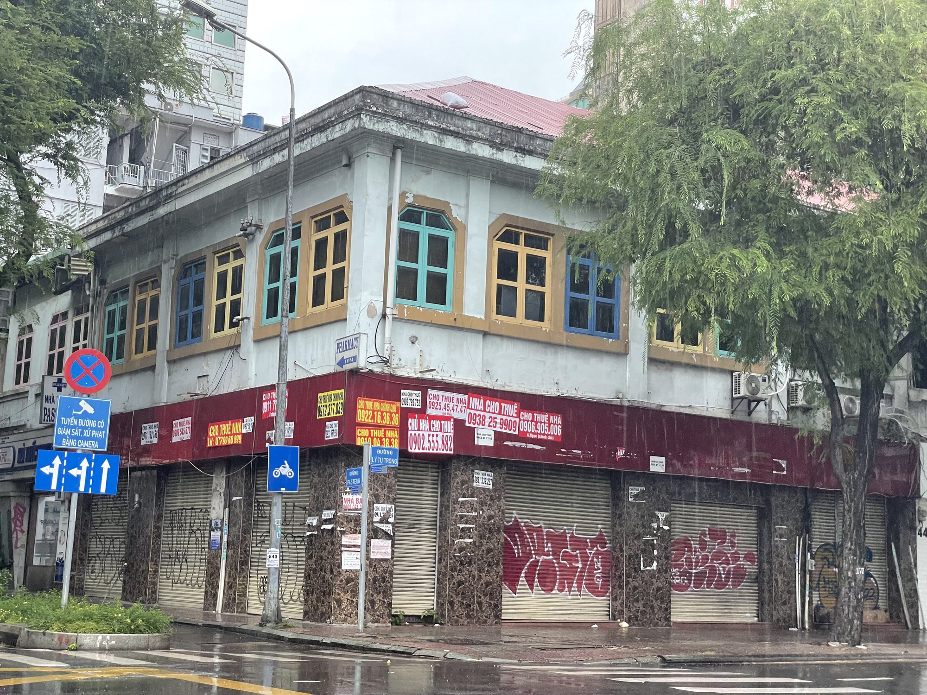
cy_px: 348
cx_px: 464
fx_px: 1393
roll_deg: -1.2
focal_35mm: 52
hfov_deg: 36.8
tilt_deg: +10.4
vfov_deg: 28.0
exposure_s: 1/121
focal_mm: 6
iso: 200
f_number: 2
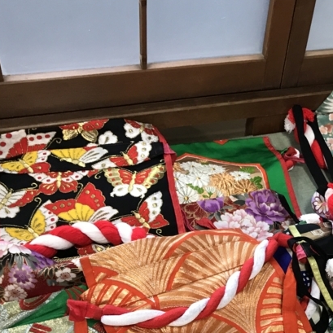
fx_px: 675
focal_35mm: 62
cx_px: 364
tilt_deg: -50.3
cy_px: 258
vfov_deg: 27.3
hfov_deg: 25.7
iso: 40
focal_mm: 3.99
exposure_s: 1/17
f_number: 1.8
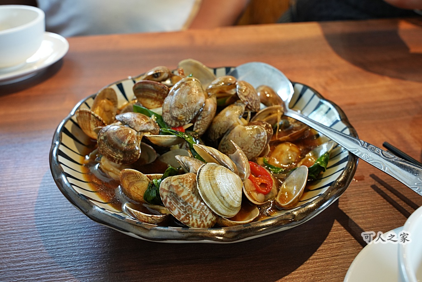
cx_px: 211
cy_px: 141
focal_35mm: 33
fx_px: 392
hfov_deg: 56.6
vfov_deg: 39.5
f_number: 9
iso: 1600
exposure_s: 1/25
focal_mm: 33.4
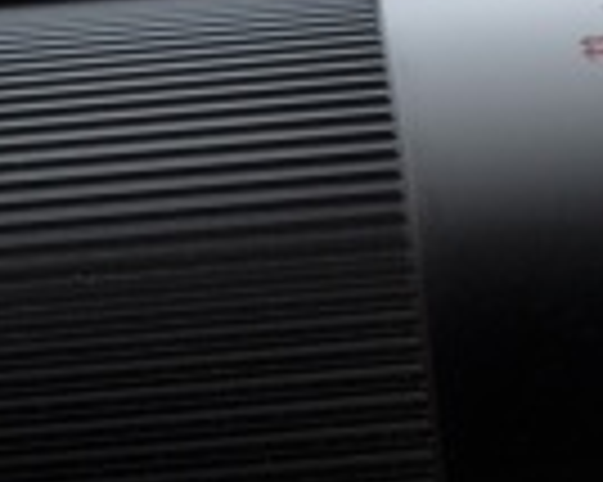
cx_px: 752
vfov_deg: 3.3
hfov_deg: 4.1
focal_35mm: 472
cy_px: 610
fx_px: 8417
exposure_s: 1/10
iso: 800
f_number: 22
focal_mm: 105
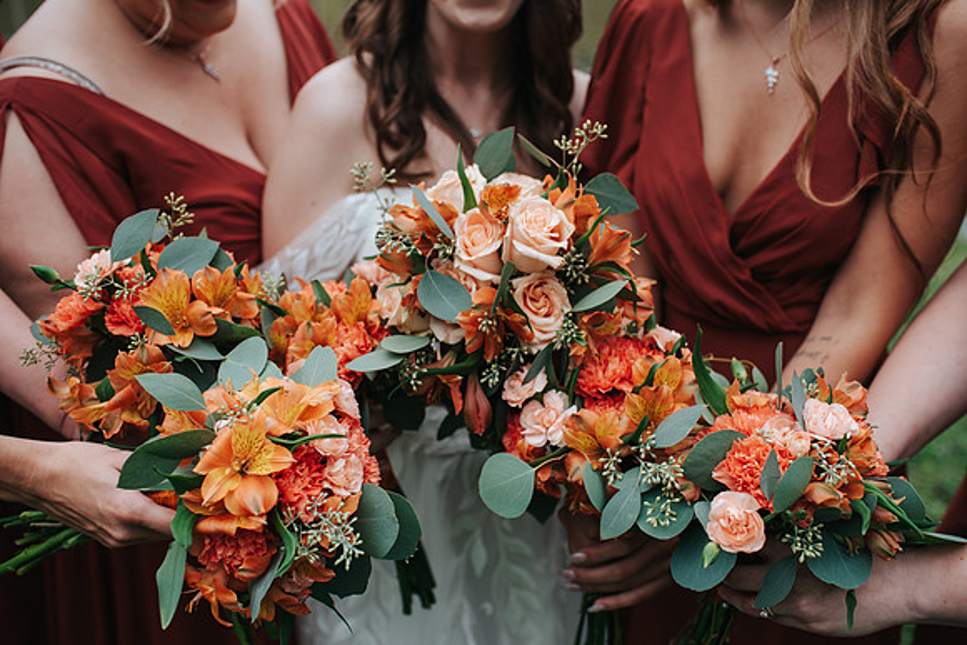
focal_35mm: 35
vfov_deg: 37.9
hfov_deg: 54.4
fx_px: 940
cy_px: 322
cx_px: 484
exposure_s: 1/800
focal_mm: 35
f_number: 3.2
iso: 125
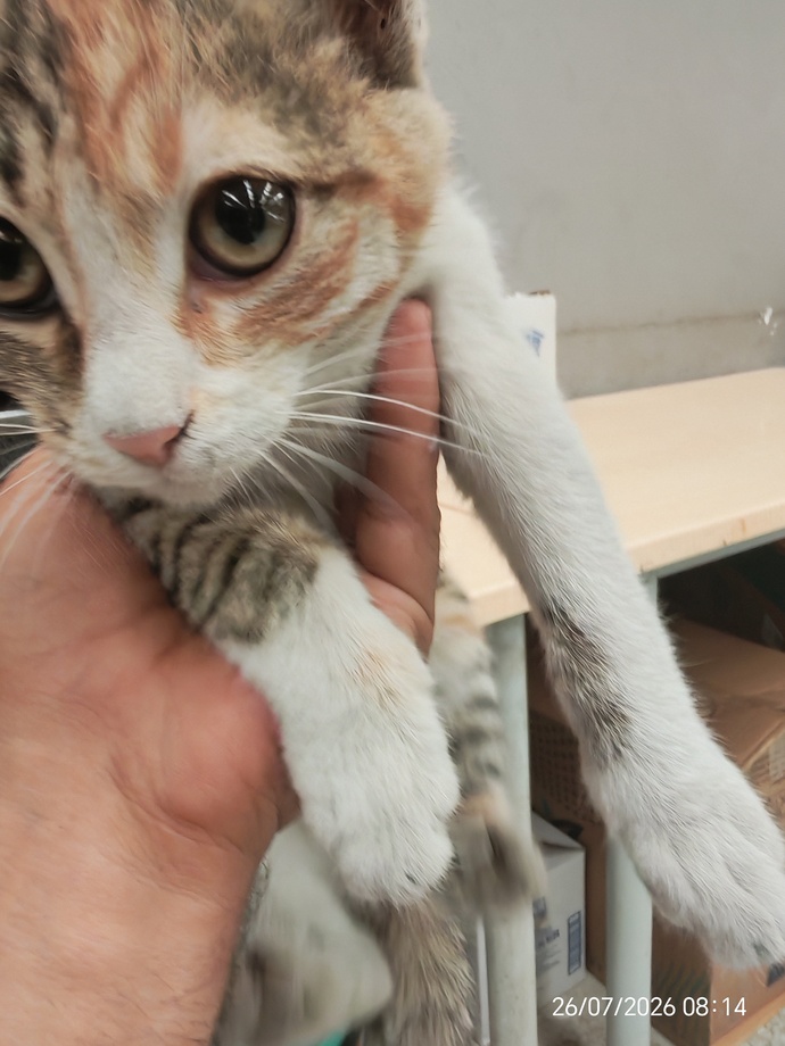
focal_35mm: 27
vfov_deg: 65.3
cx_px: 392
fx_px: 816
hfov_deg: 51.4
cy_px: 523
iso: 160
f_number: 2.2
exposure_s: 1/33
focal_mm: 1.96
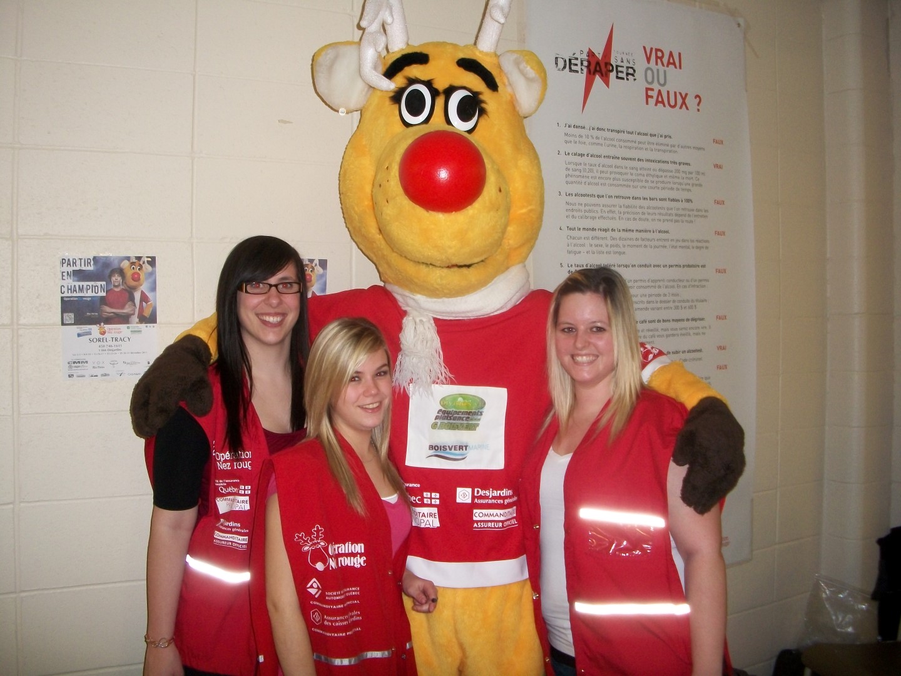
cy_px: 338
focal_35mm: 35
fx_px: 911
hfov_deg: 52.6
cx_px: 450
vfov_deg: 40.7
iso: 200
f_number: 3.1
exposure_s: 1/30
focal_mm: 6.3
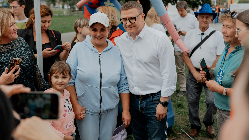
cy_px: 69
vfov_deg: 29.7
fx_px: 264
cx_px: 124
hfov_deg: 50.5
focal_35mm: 40
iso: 250
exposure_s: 1/1000
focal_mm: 38
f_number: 3.2
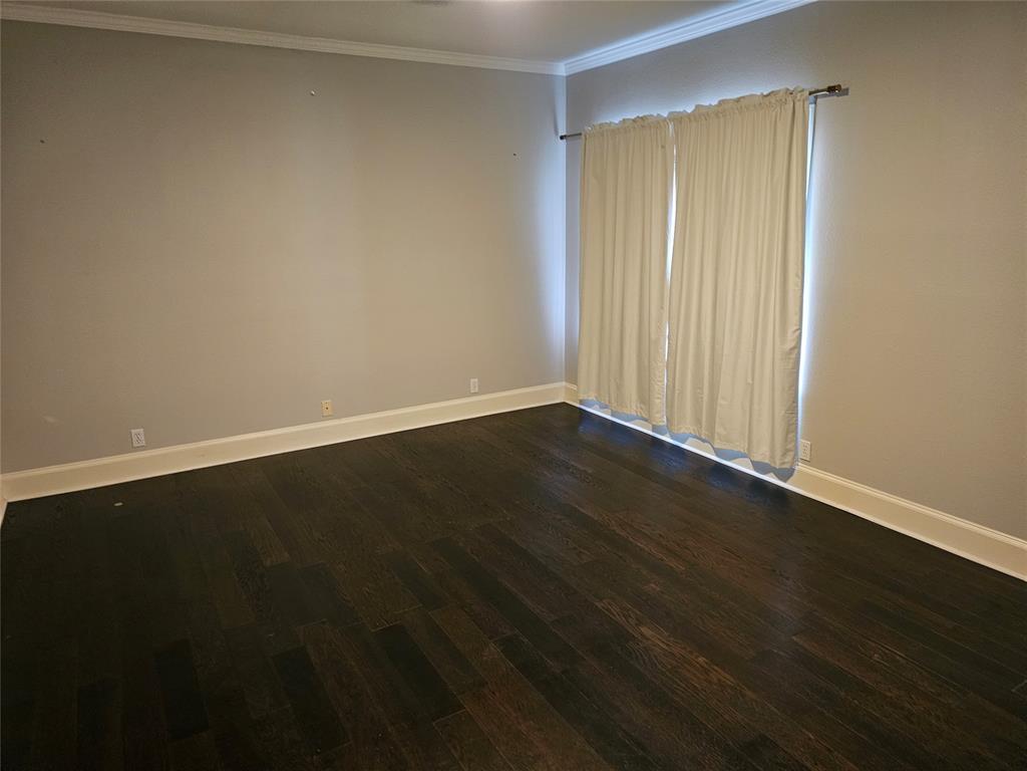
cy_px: 386
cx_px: 514
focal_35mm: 23
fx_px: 682
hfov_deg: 73.9
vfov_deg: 58.9
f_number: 1.7
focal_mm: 6.3
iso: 640
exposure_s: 1/24
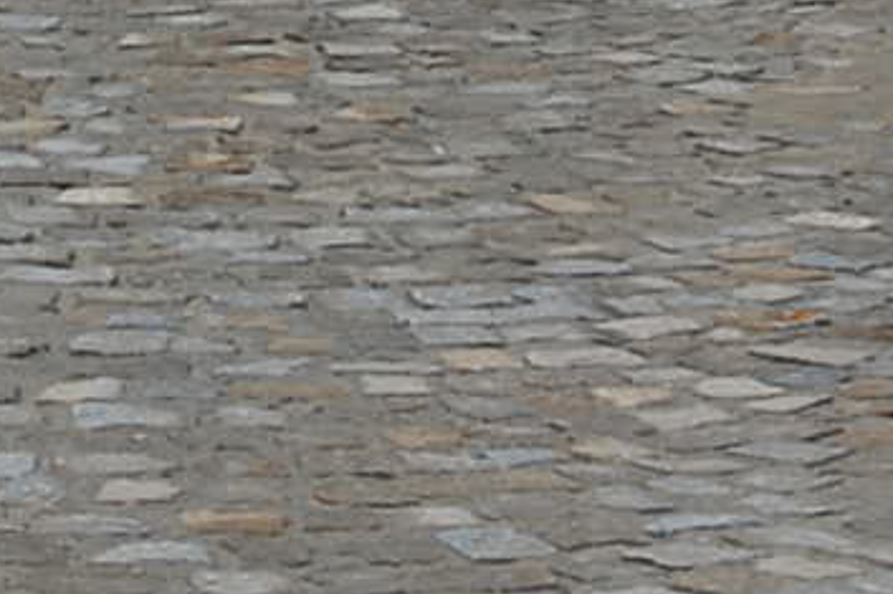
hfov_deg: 5.9
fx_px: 8705
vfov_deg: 3.9
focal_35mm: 351
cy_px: -422
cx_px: -56
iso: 200
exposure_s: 1/400
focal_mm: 55
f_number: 10
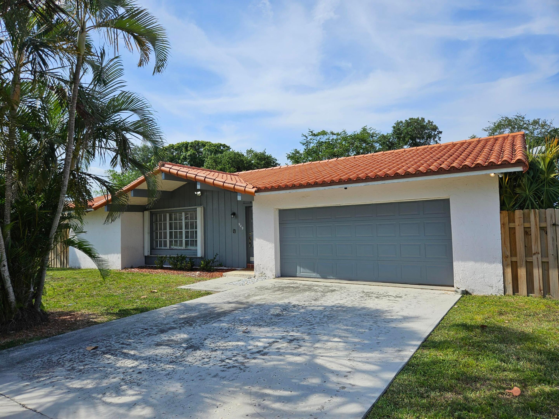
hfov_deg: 73.9
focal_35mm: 23
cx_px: 280
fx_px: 371
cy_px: 210
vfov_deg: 58.9
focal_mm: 5.4
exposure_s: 1/2314
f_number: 1.8
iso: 25
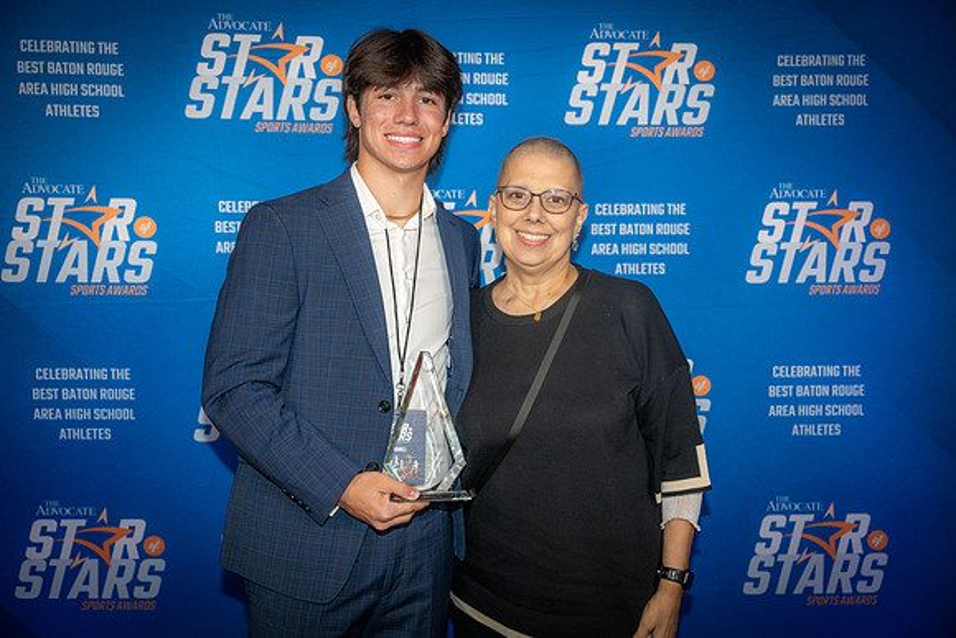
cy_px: 319
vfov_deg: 35.1
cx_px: 478
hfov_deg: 50.7
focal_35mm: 38
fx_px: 1009
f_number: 3.2
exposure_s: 1/160
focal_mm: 38
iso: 320
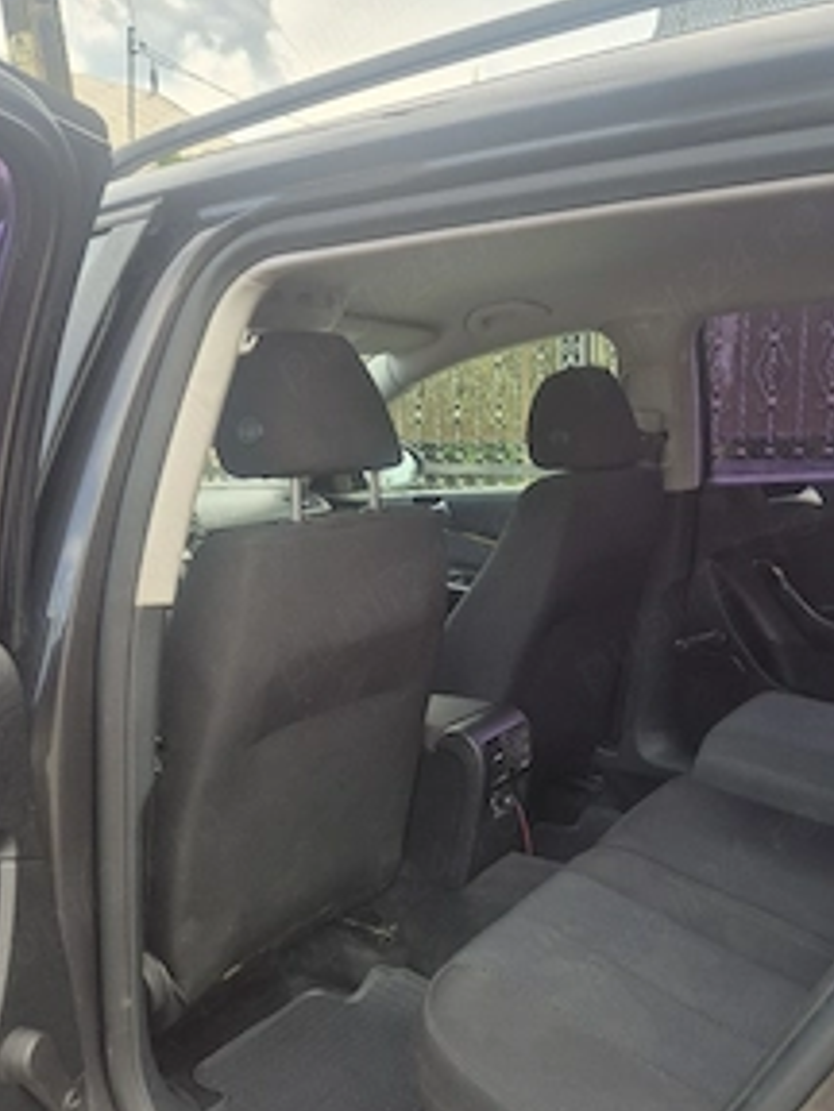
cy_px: 640
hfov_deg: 44.1
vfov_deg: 56.6
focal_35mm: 32
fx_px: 1028
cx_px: 475
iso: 25
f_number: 1.8
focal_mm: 5.4
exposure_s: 1/312
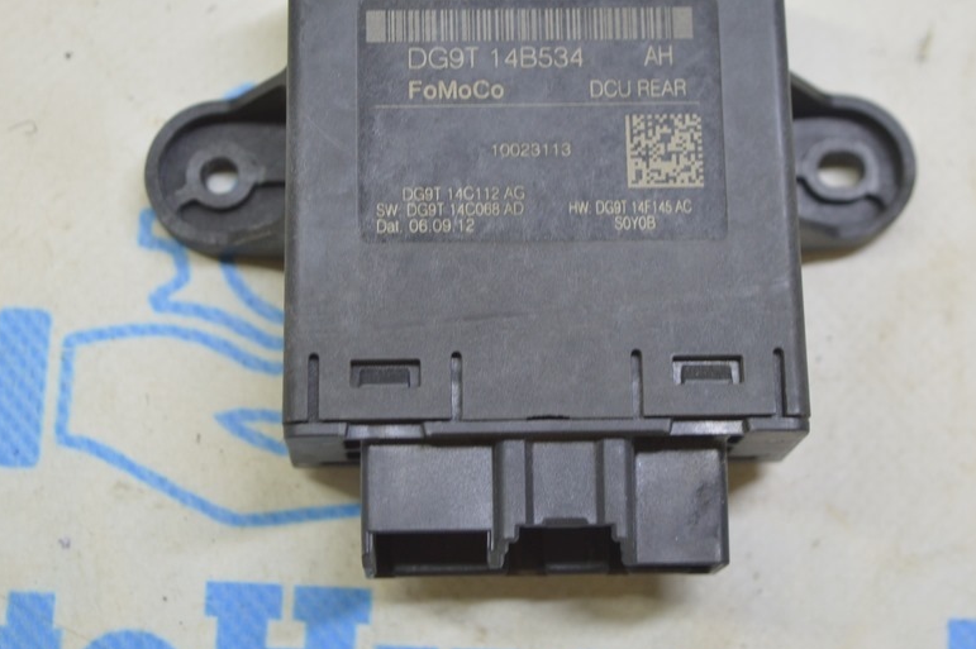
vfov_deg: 15.2
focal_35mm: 90
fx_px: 2429
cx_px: 441
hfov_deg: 22.7
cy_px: 246
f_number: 5.6
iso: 400
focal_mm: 45
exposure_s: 1/20
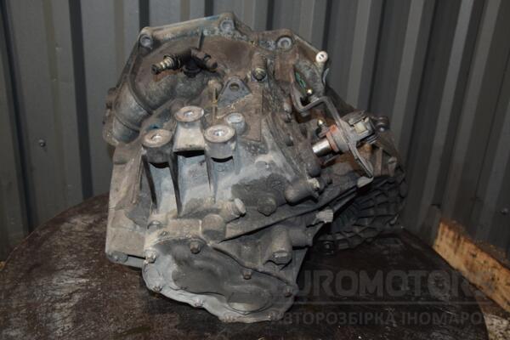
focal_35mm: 33
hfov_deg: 57.2
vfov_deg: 40.0
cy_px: 170
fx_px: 467
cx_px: 255
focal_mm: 22
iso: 800
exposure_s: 1/60
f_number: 5
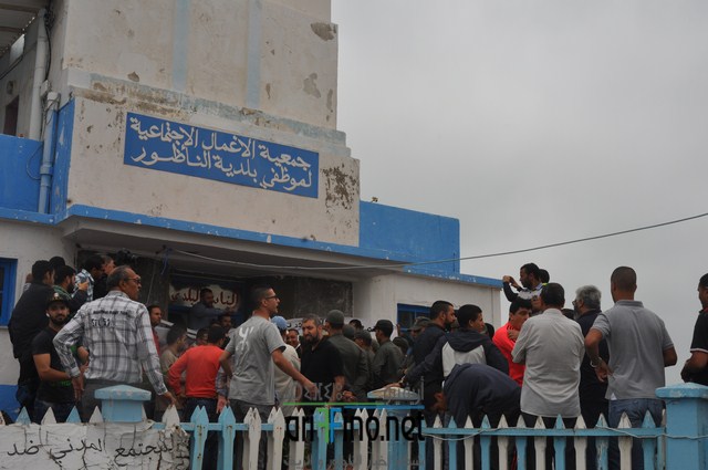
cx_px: 354
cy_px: 235
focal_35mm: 42
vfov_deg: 31.8
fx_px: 825
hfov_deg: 46.5
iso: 200
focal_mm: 28
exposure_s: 1/200
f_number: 13
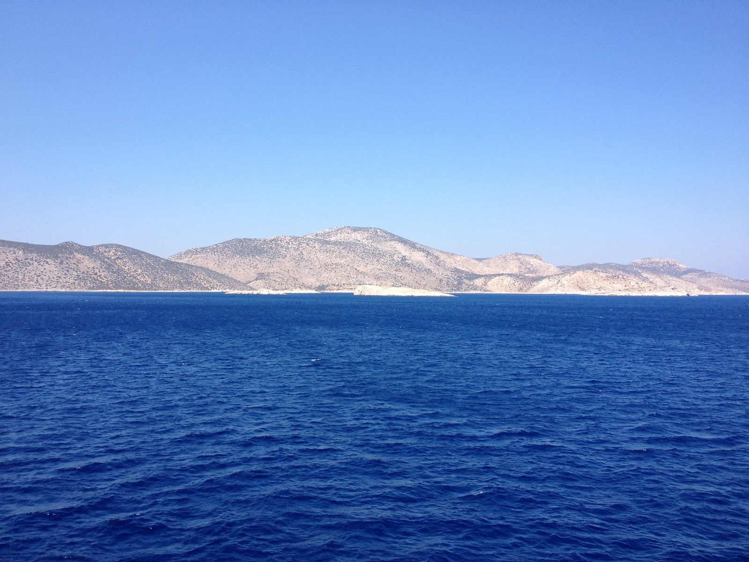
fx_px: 757
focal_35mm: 35
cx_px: 374
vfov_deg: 40.7
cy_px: 281
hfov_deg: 52.6
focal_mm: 4.28
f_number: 2.4
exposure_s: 1/1314
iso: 50
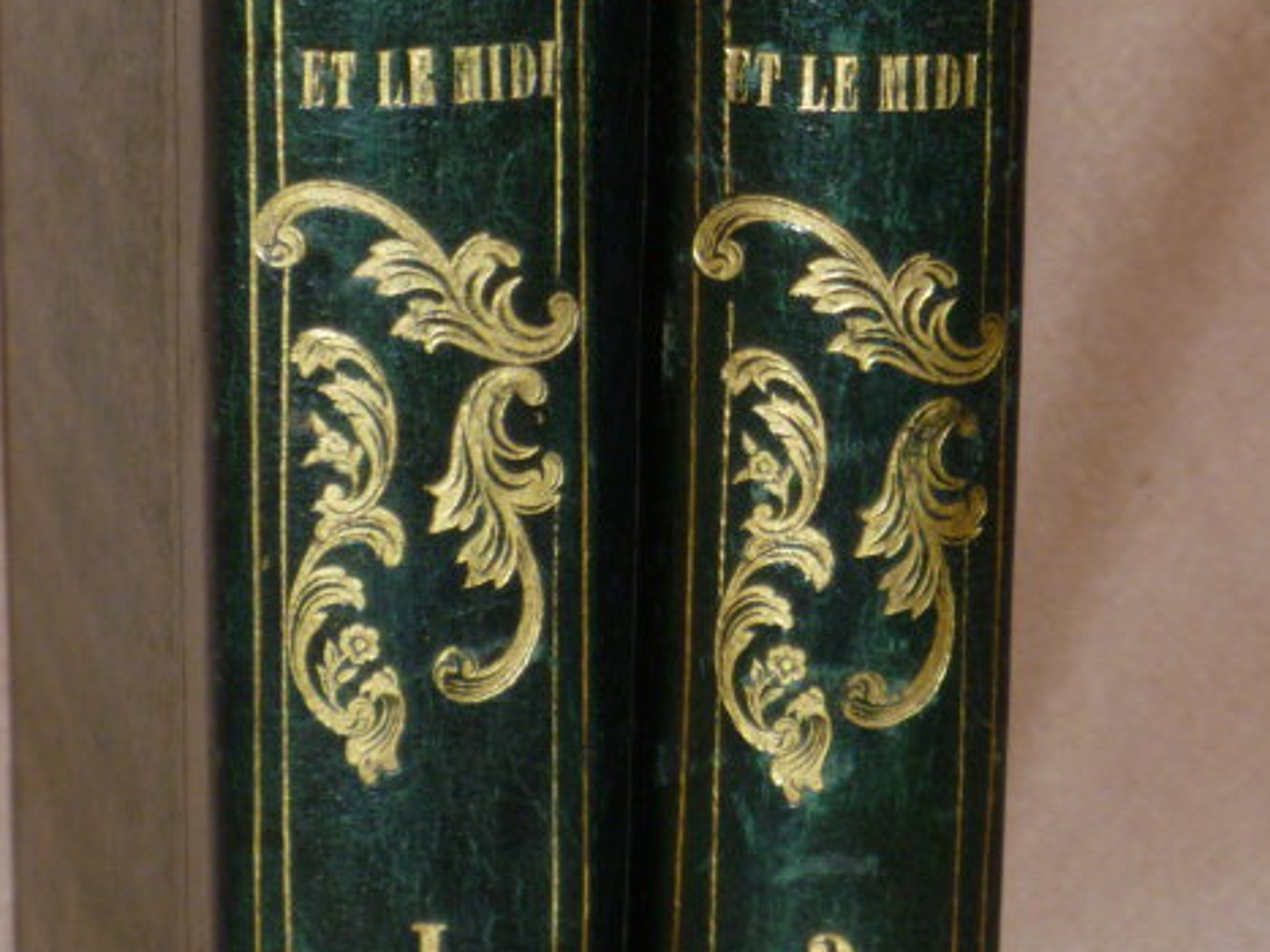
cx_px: 734
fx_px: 14231
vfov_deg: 3.8
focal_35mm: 388
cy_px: 441
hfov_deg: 5.1
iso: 125
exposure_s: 1/60
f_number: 5.9
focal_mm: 26
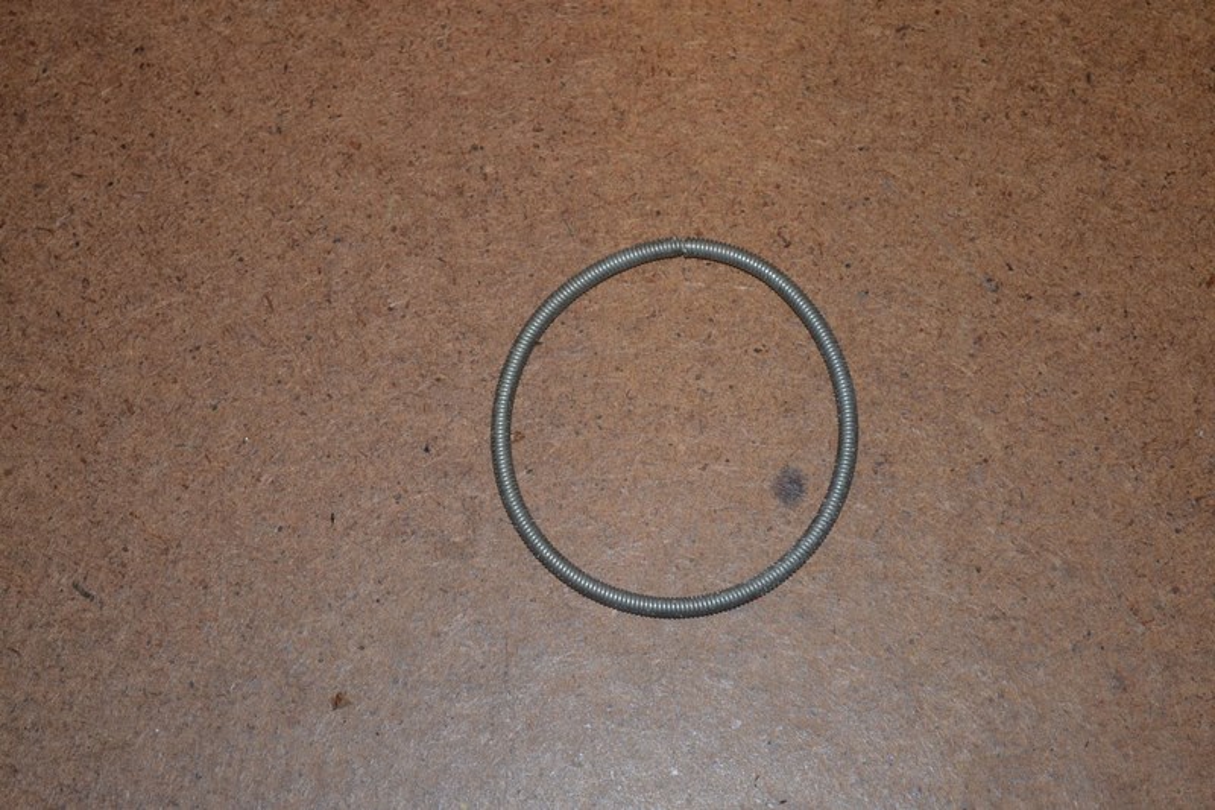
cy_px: 405
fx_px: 2784
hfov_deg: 24.6
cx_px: 608
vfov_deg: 16.5
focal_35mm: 82
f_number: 5.6
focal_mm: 55
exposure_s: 1/60
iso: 1250
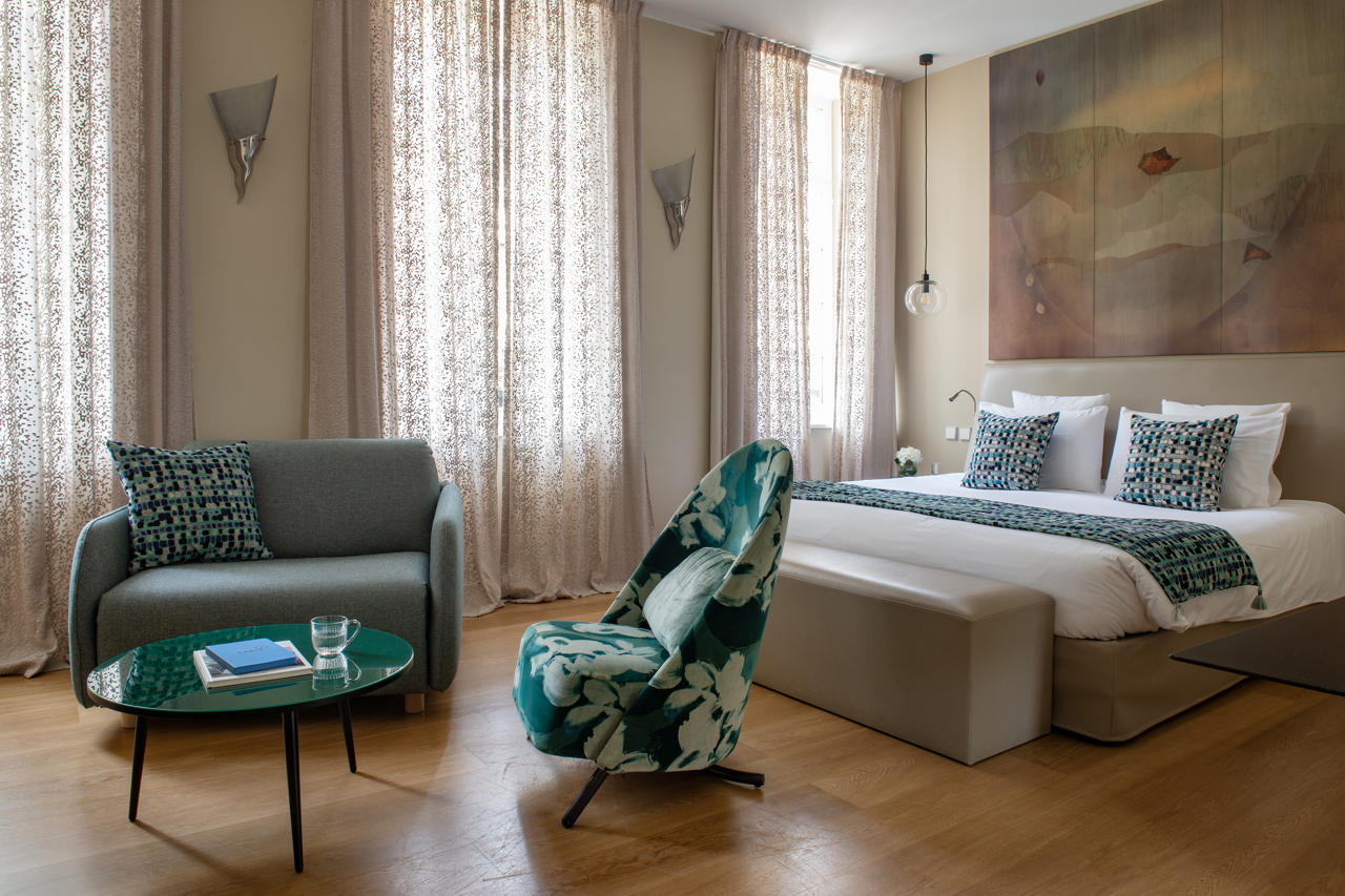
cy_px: 448
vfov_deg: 53.1
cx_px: 672
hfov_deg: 73.8
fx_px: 896
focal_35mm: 24
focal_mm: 24
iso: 160
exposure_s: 2
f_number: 16
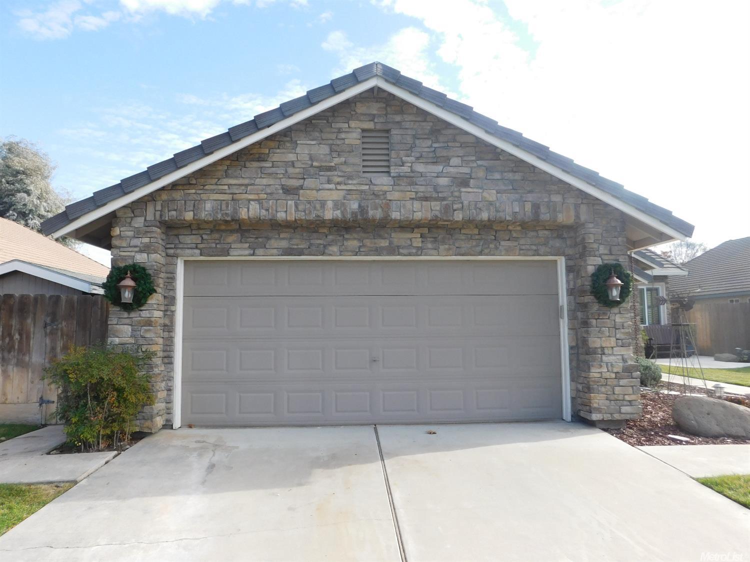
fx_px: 498
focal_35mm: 23
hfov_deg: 73.9
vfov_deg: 58.9
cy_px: 281
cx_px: 375
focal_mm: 4
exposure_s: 1/640
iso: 125
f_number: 3
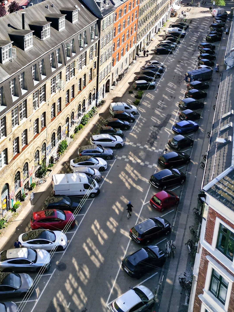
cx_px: 40
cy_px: 62
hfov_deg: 32.5
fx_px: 388
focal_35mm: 43
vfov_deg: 41.9
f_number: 1.7
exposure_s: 1/2000
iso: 120
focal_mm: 6.7
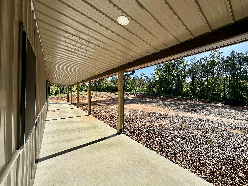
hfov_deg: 102.1
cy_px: 93
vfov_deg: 85.7
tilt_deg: +0.1
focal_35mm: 14
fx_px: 100
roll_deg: -0.9
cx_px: 124
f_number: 2.2
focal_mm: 2.22
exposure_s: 1/1289
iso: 50
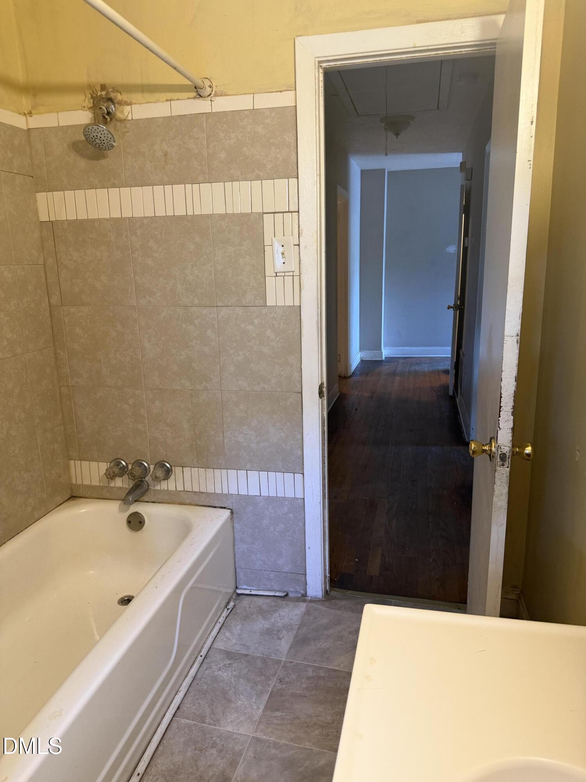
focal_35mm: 24
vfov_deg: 71.6
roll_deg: +1.0
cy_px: 391
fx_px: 542
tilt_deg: -13.8
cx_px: 293
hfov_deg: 56.8
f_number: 1.78
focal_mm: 6.76
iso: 250
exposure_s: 1/60
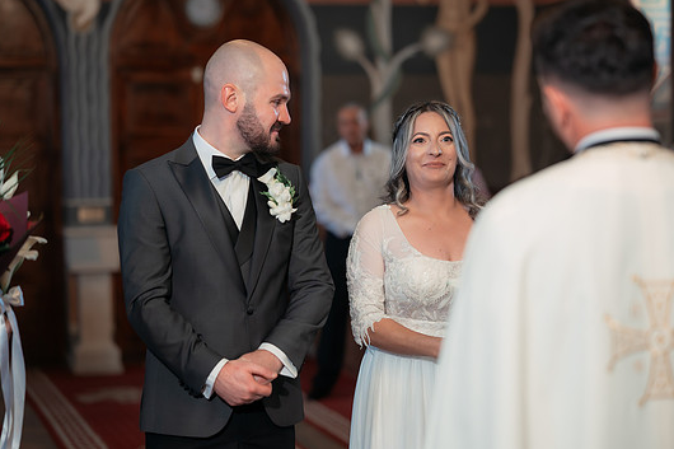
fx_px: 1741
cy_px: 243
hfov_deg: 21.9
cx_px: 364
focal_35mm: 93
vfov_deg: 14.7
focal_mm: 85
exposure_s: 1/200
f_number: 2.2
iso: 1600
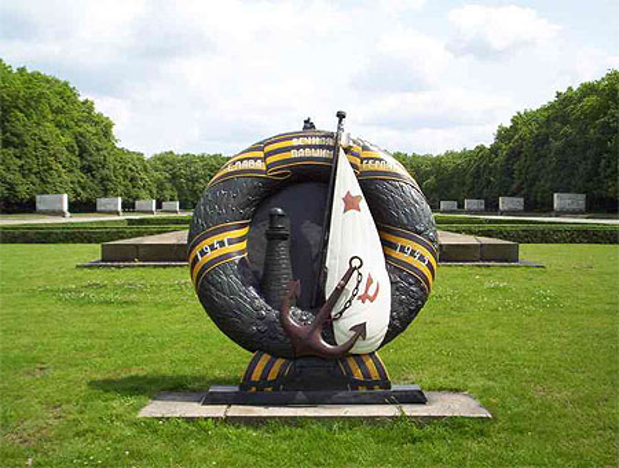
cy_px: 234
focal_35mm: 38
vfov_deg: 37.9
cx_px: 310
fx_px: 681
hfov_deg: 48.9
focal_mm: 4.99
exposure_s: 1/608
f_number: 4.5
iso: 100
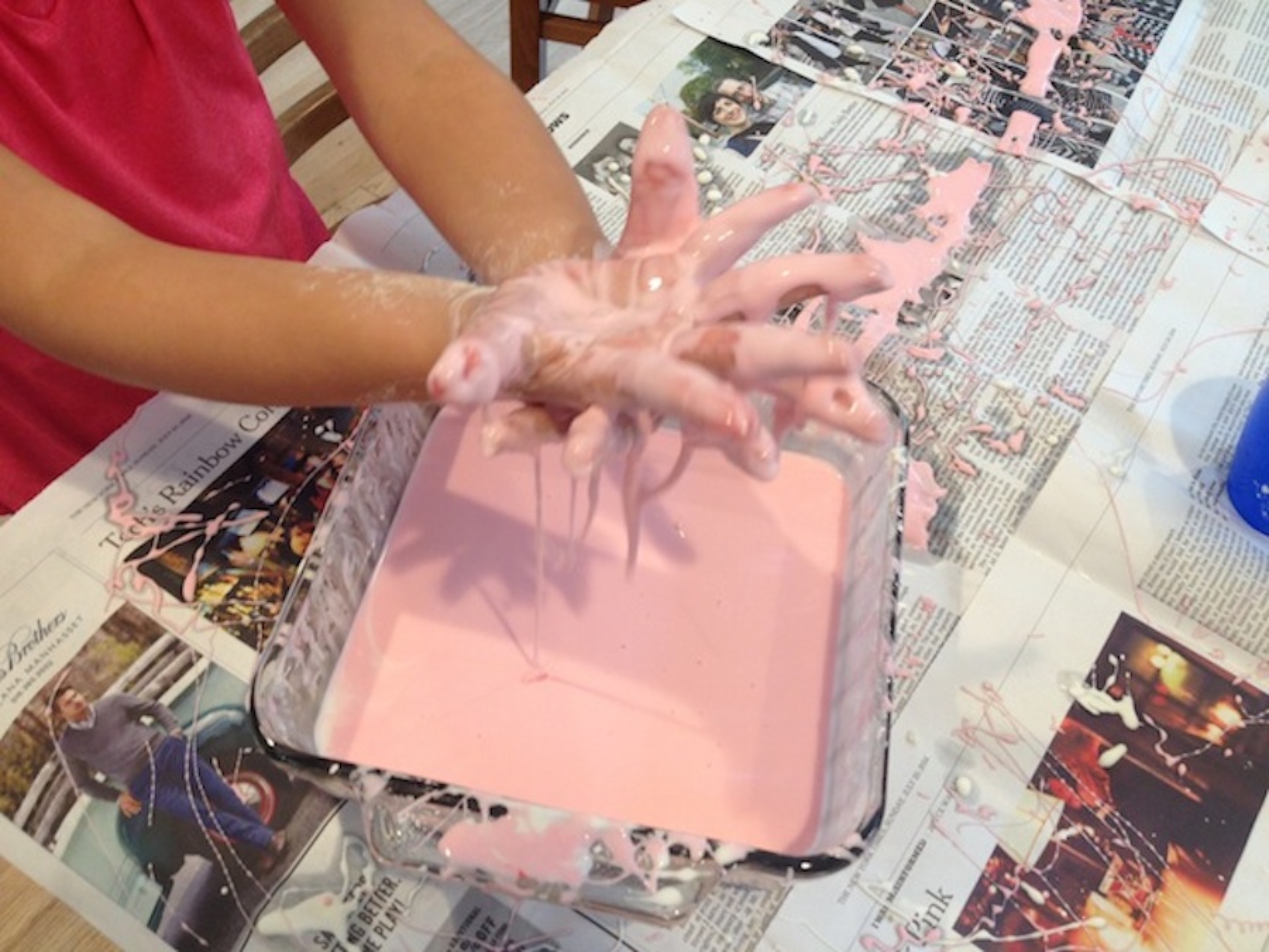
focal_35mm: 35
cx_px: 634
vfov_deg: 40.7
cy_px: 476
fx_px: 1283
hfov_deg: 52.6
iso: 80
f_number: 2.4
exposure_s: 1/20
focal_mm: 4.28
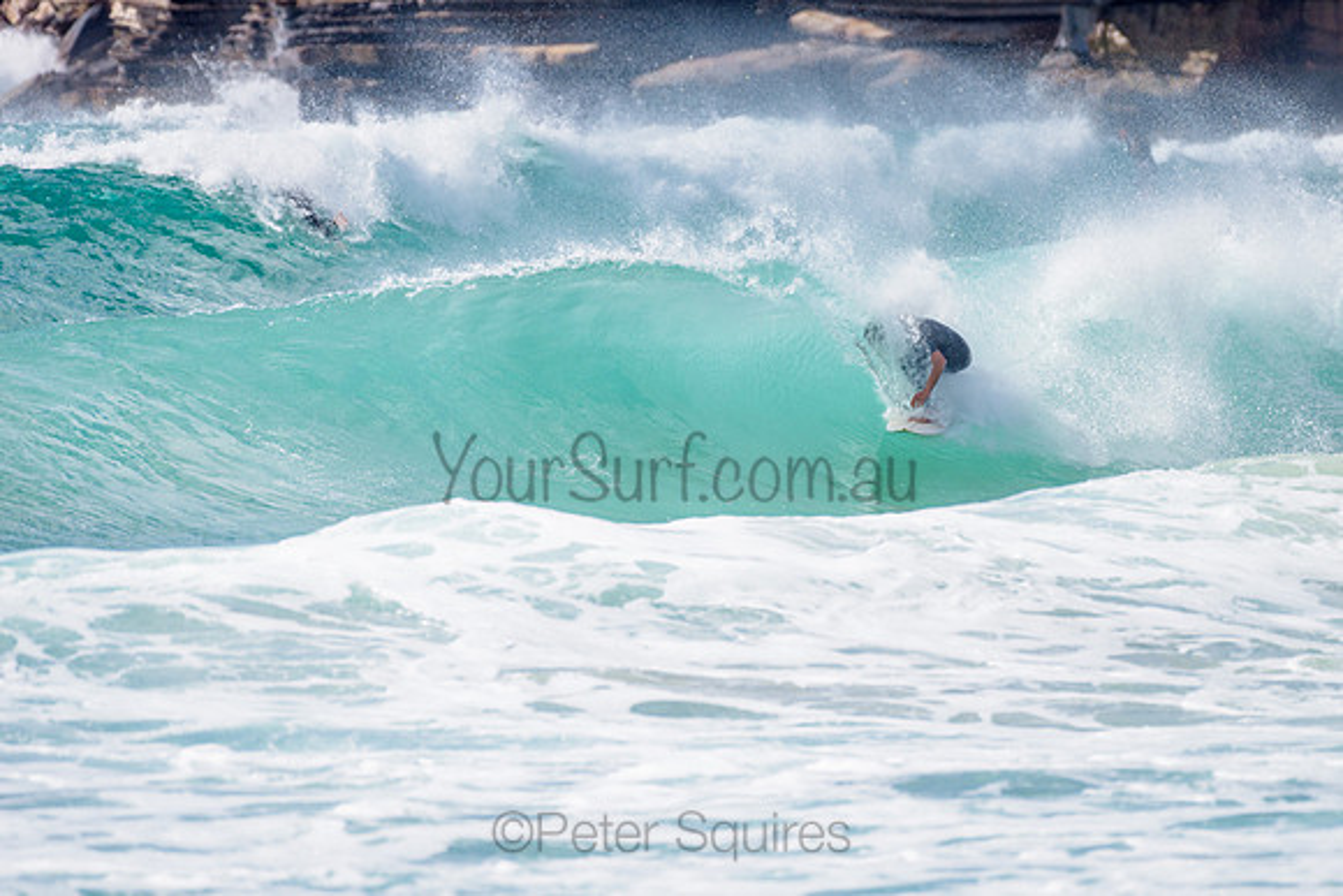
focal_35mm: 613
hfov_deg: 3.4
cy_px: 347
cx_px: 816
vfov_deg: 2.2
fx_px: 22877
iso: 125
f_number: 5.6
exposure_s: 1/2000
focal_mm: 500
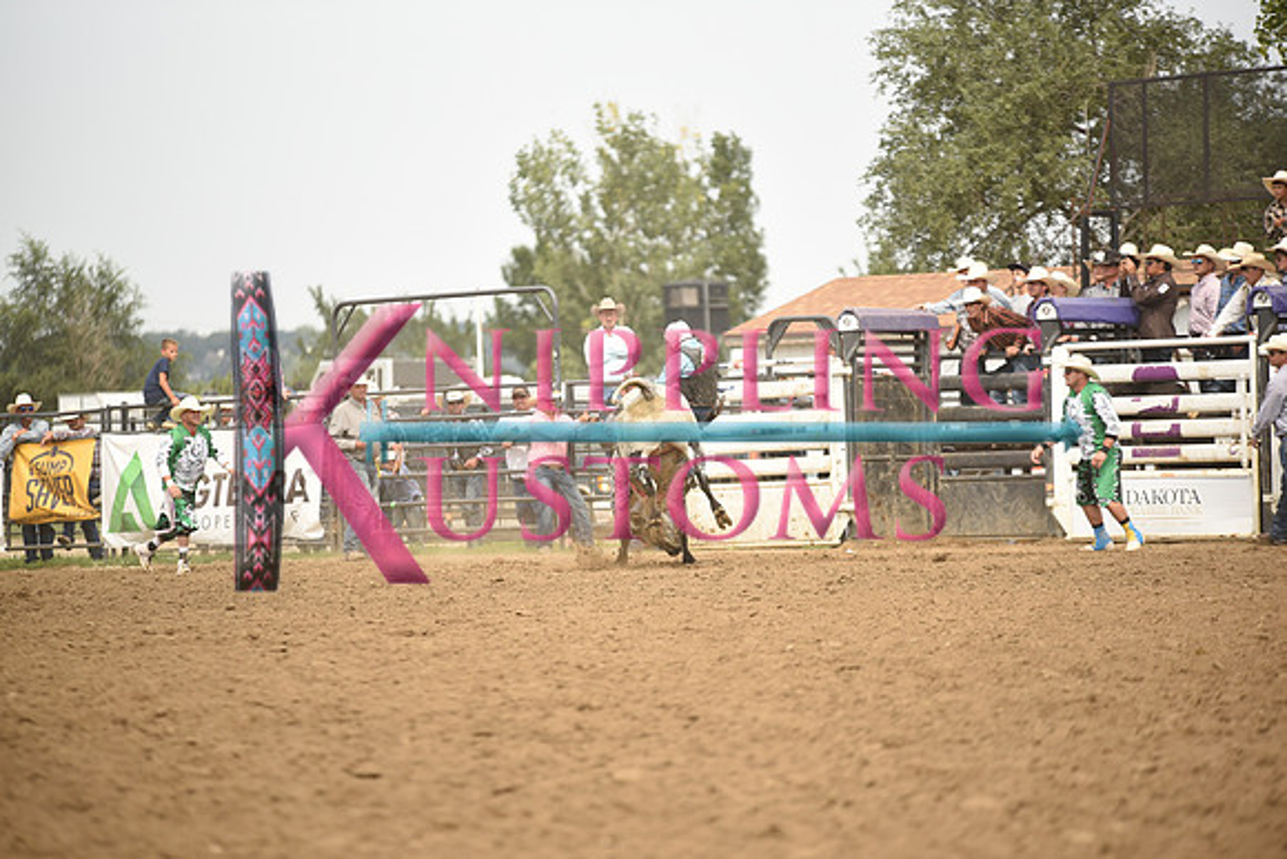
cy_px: 430
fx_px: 7151
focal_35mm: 200
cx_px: 644
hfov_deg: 10.3
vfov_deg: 6.9
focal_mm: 200
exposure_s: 1/4000
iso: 640
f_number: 2.8
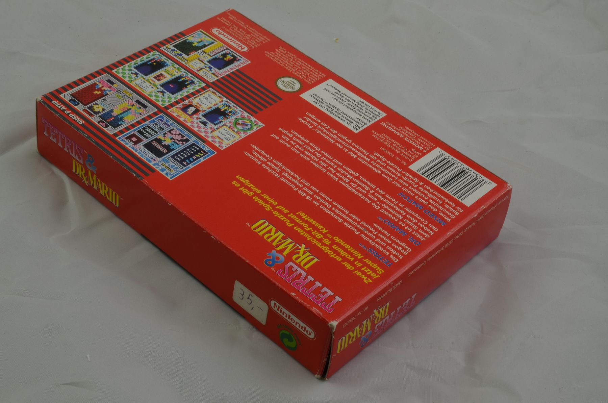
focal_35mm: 60
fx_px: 1011
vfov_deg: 22.5
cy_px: 202
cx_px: 304
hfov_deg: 33.5
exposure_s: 1/3
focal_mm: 40
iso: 100
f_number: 20
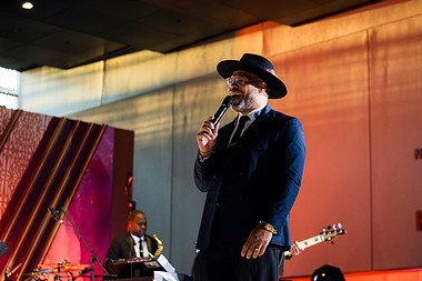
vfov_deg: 16.2
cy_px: 114
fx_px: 984
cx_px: 288
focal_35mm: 84
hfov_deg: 24.1
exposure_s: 1/80
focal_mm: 55
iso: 250
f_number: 1.8
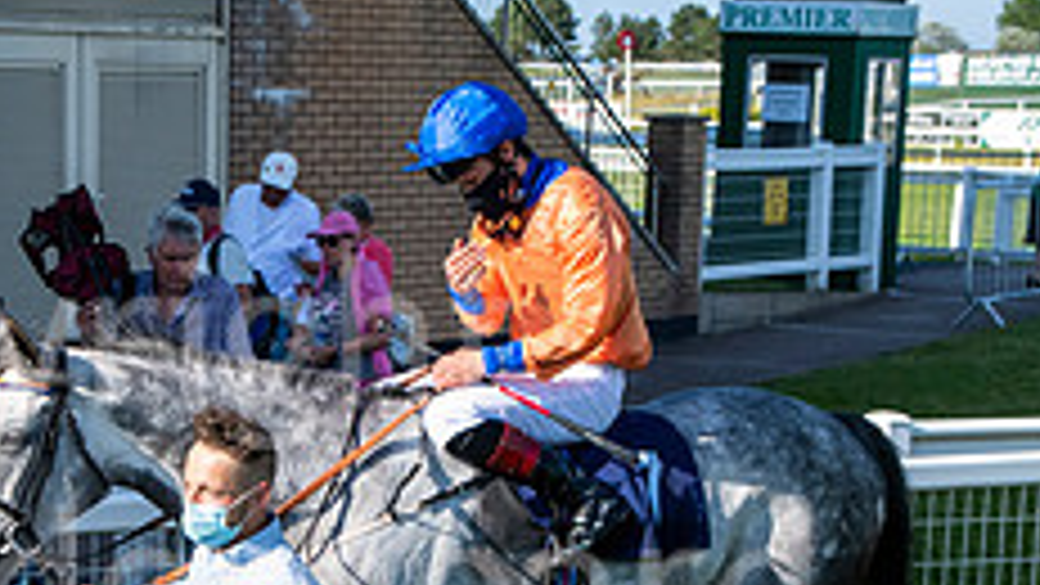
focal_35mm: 100
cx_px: 239
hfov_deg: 21.1
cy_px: 628
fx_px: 2758
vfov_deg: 11.9
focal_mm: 38
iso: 400
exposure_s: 1/800
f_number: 7.1
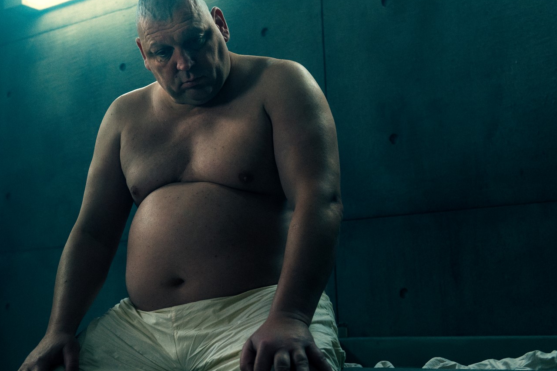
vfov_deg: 24.6
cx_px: 261
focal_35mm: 55
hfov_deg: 36.2
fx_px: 850
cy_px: 164
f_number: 3.5
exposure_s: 1/200
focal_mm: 44
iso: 2000
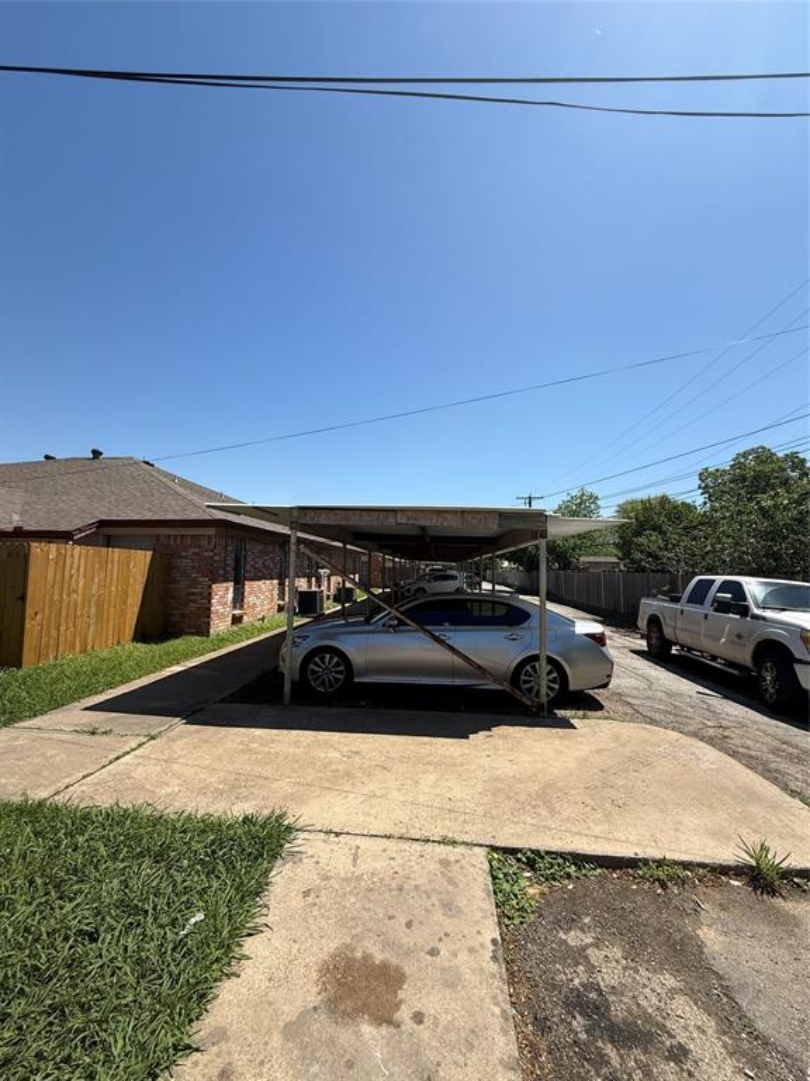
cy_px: 540
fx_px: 437
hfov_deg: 85.7
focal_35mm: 14
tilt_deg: +5.1
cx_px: 405
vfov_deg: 102.1
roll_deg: -1.5
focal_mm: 2.22
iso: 50
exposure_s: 1/2165
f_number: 2.2
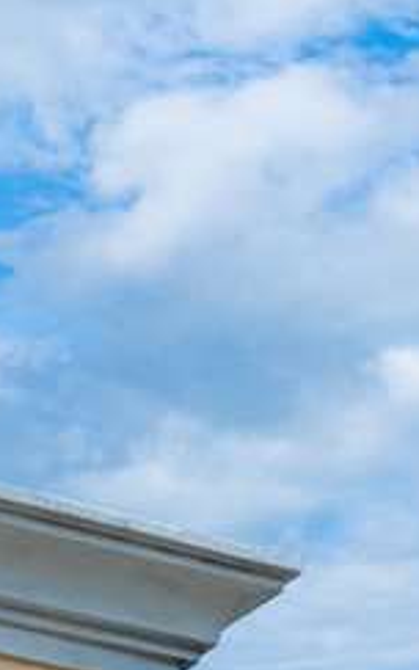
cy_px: 973
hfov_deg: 13.3
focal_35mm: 88
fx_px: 1607
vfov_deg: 20.5
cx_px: -345
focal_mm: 14
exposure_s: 1/250
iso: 400
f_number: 8
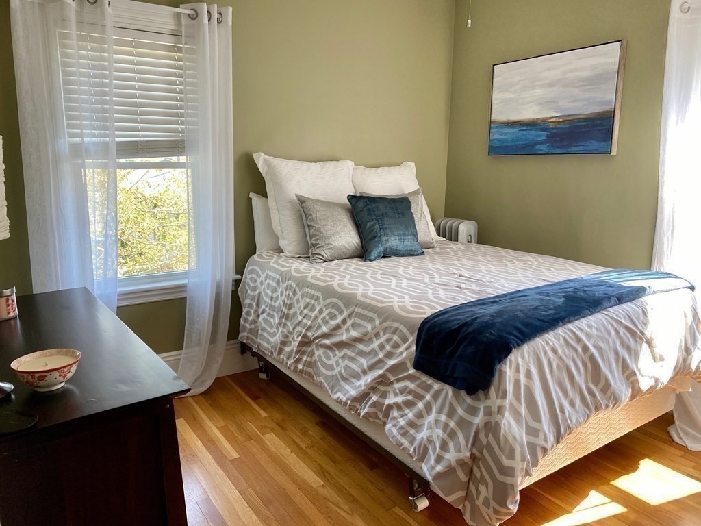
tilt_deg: -10.6
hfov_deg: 67.3
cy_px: 263
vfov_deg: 53.1
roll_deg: -0.6
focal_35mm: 26
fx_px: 527
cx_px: 350
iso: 125
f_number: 1.8
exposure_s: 1/113
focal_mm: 4.25
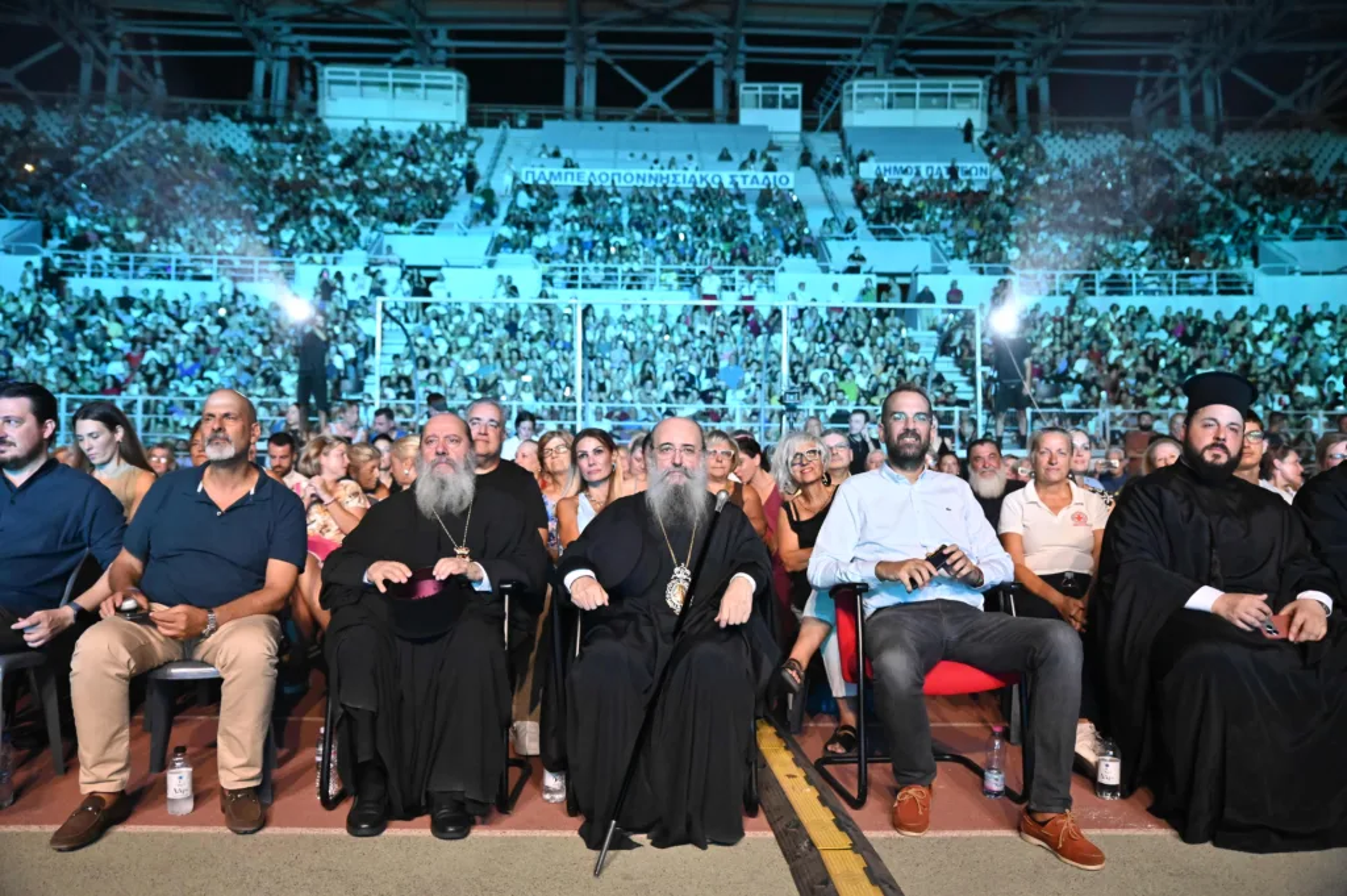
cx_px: 674
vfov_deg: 44.9
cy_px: 448
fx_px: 1084
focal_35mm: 29
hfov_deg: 63.7
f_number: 2.8
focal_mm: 29
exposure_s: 1/250
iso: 6400
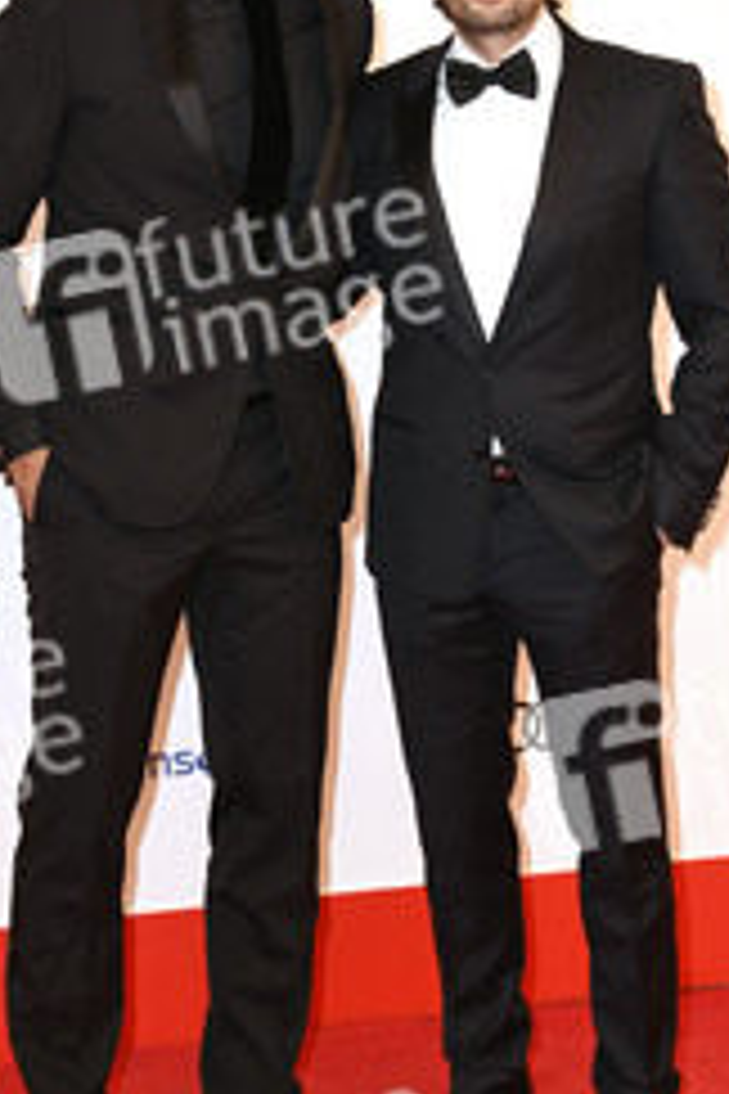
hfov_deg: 14.9
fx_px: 2794
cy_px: 522
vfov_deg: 22.1
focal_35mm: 92
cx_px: 342
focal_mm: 56
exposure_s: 1/125
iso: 250
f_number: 6.3
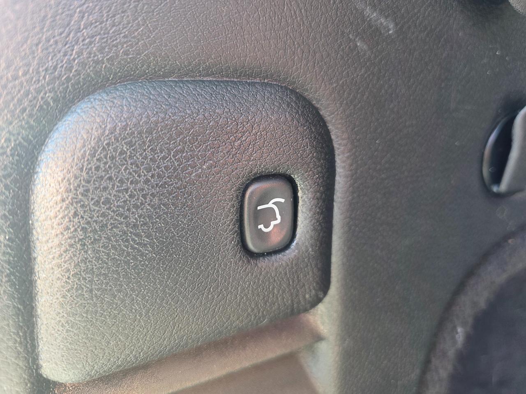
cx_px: 263
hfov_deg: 73.9
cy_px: 197
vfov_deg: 58.9
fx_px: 349
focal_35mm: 23
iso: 320
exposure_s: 1/120
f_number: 1.7
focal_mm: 6.3
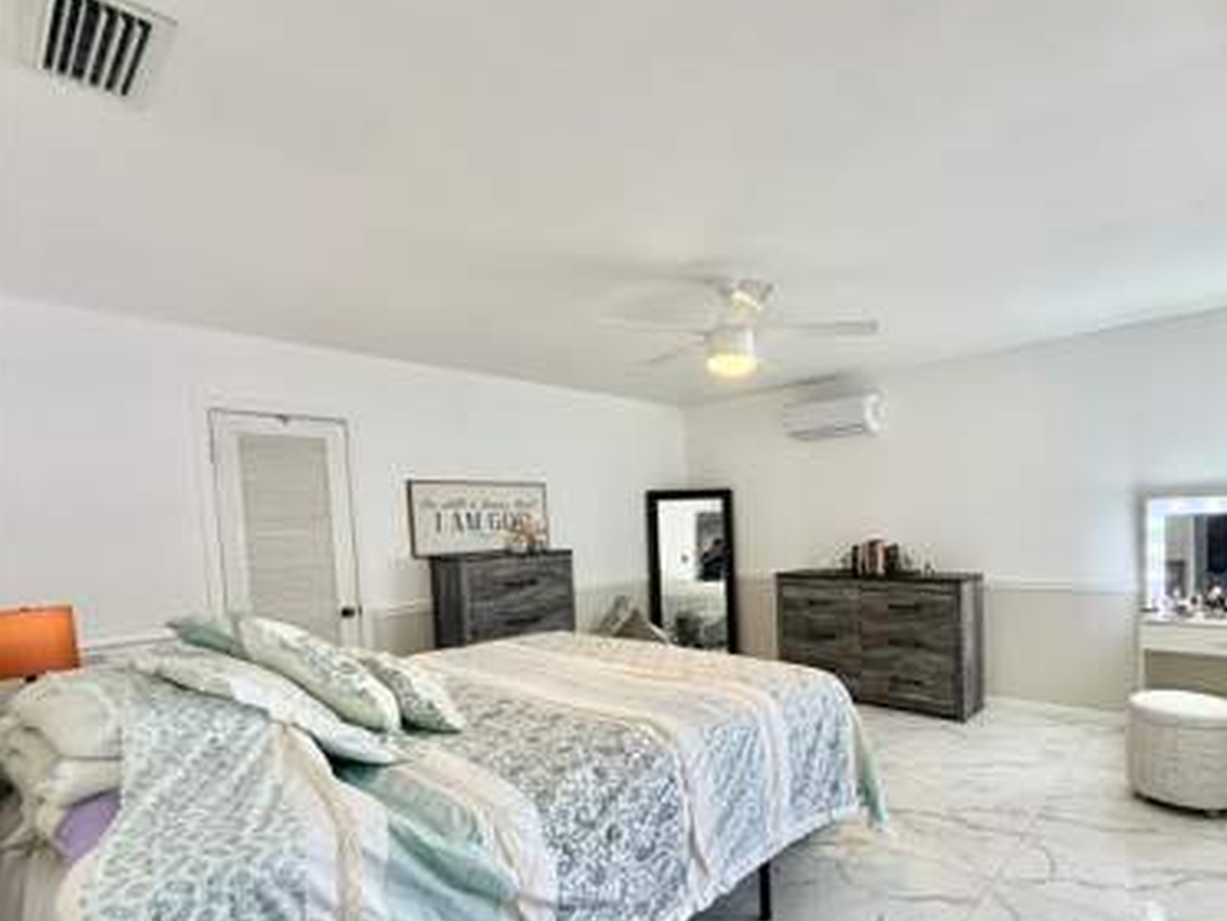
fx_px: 638
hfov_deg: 85.6
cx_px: 783
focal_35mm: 18
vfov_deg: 70.8
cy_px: 556
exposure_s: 1/120
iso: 125
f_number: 2.2
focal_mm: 2.22
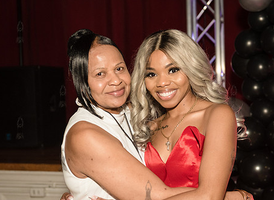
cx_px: 156
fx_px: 494
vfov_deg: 22.9
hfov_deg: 31.0
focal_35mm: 63
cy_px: 124
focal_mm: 45
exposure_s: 1/250
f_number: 3.5
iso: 2000
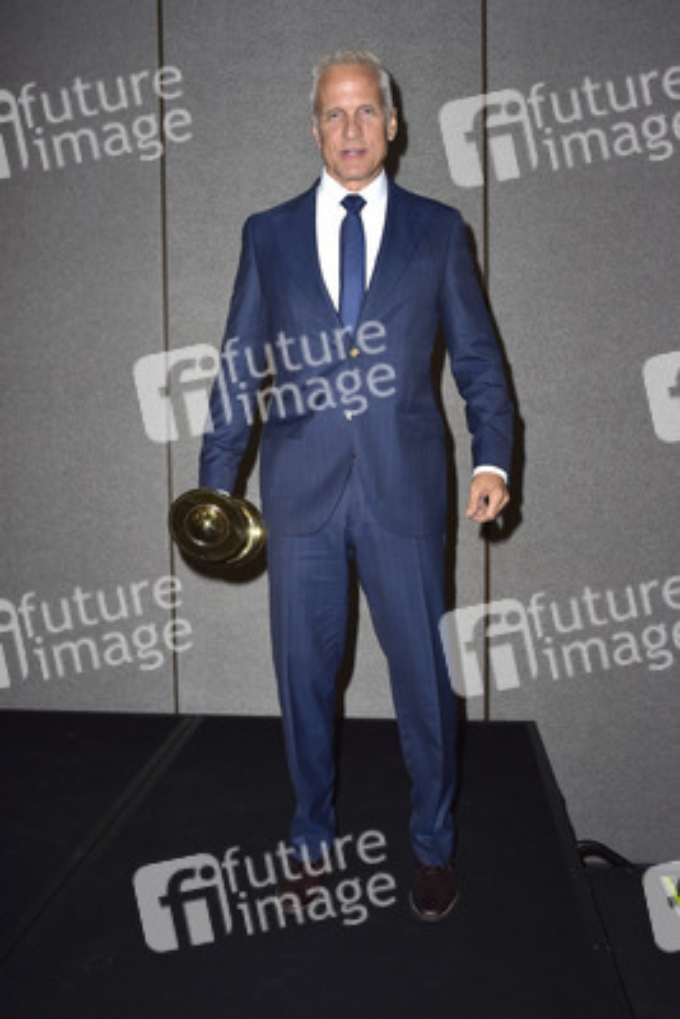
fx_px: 906
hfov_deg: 41.1
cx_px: 340
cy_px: 510
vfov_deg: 58.7
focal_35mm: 32
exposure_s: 1/250
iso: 500
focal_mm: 32
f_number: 6.3
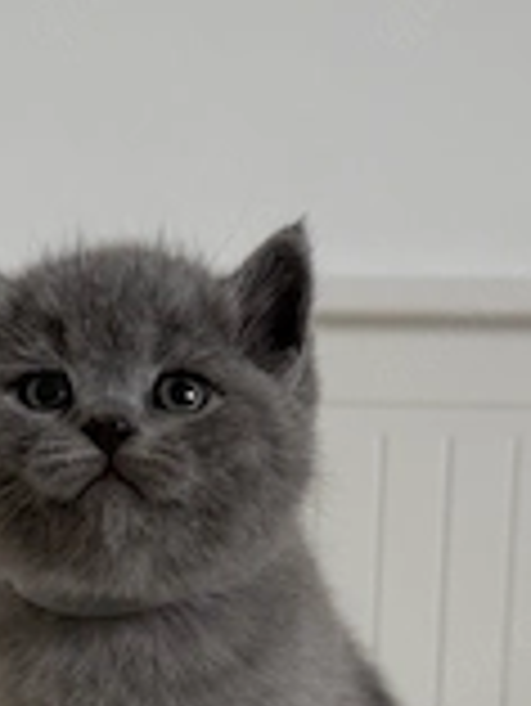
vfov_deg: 29.7
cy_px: 697
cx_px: 252
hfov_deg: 24.1
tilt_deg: -5.6
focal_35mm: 61
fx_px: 1246
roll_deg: -1.7
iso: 200
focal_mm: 6.76
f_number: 1.78
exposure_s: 1/102
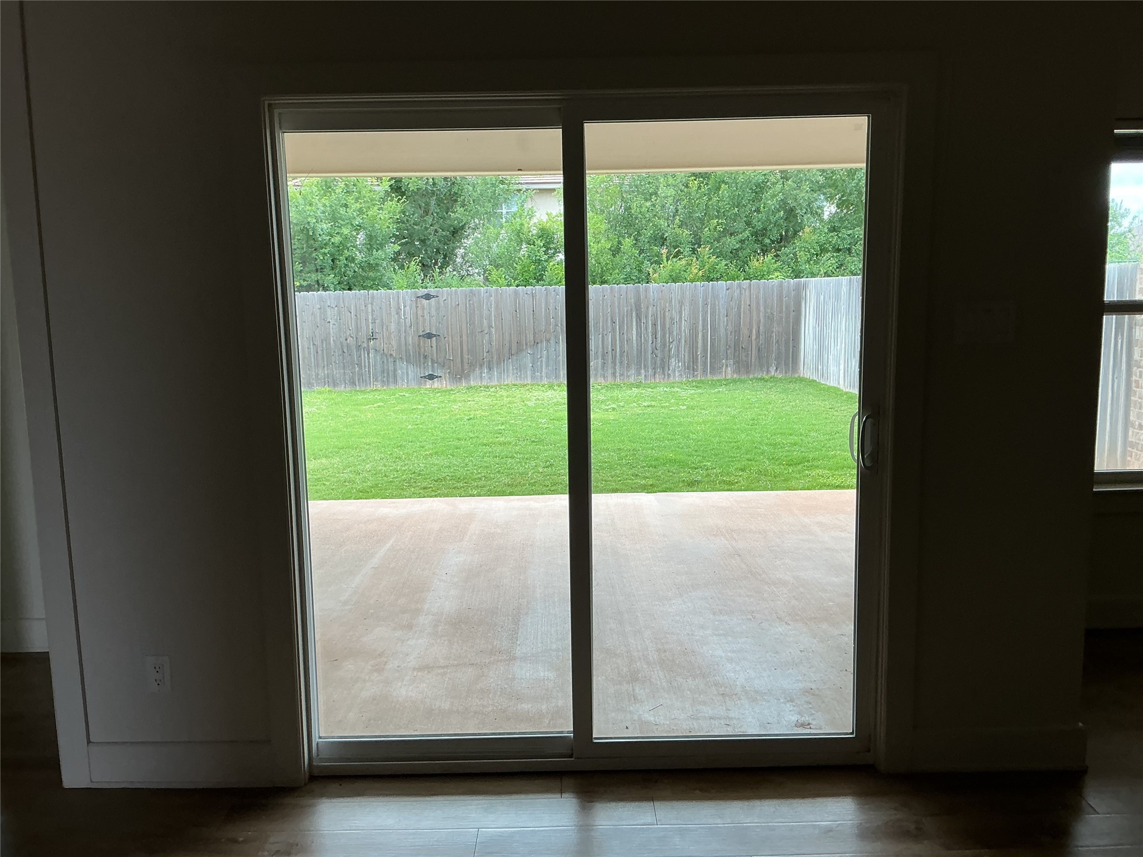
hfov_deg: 61.7
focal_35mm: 29
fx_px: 958
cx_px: 572
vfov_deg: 48.2
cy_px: 428
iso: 25
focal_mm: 3
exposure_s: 1/120
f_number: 1.8
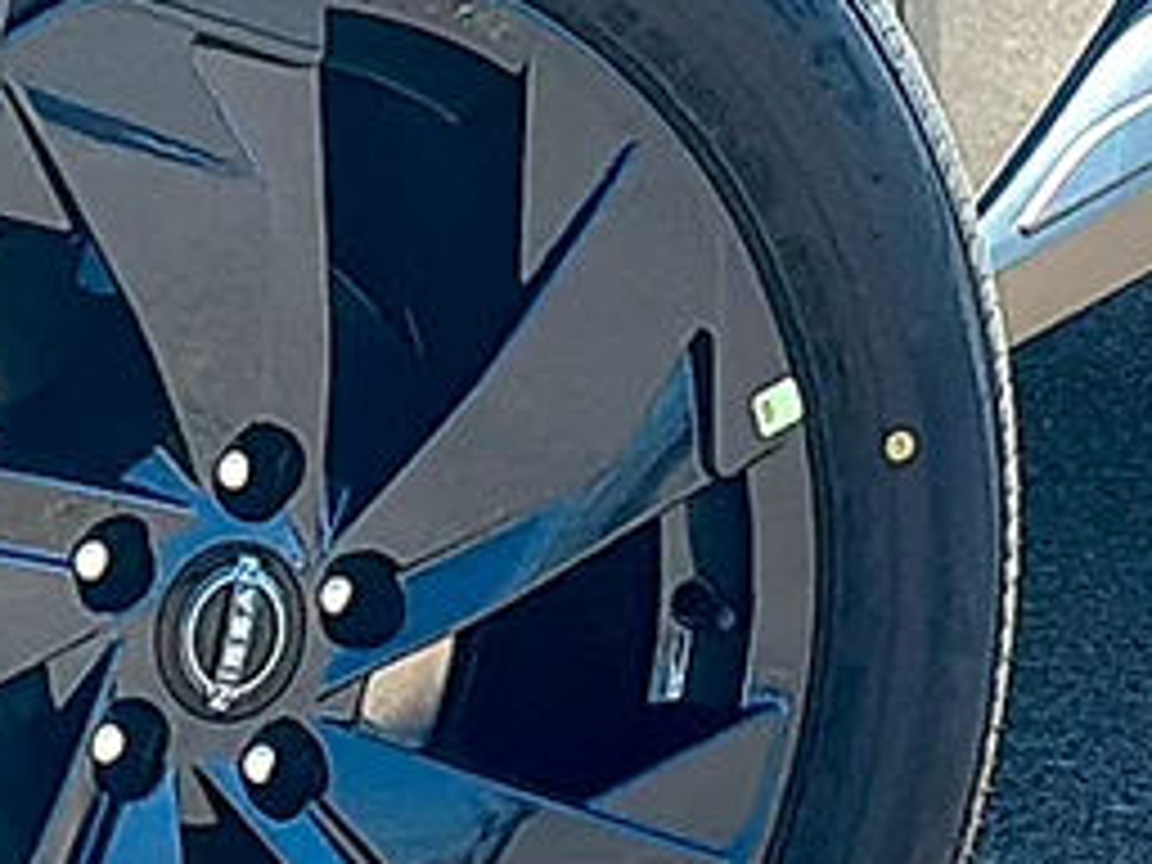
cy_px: 479
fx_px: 7654
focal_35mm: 230
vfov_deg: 6.5
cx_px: 936
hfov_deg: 8.6
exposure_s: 1/4405
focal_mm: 6.86
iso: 100
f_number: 1.78
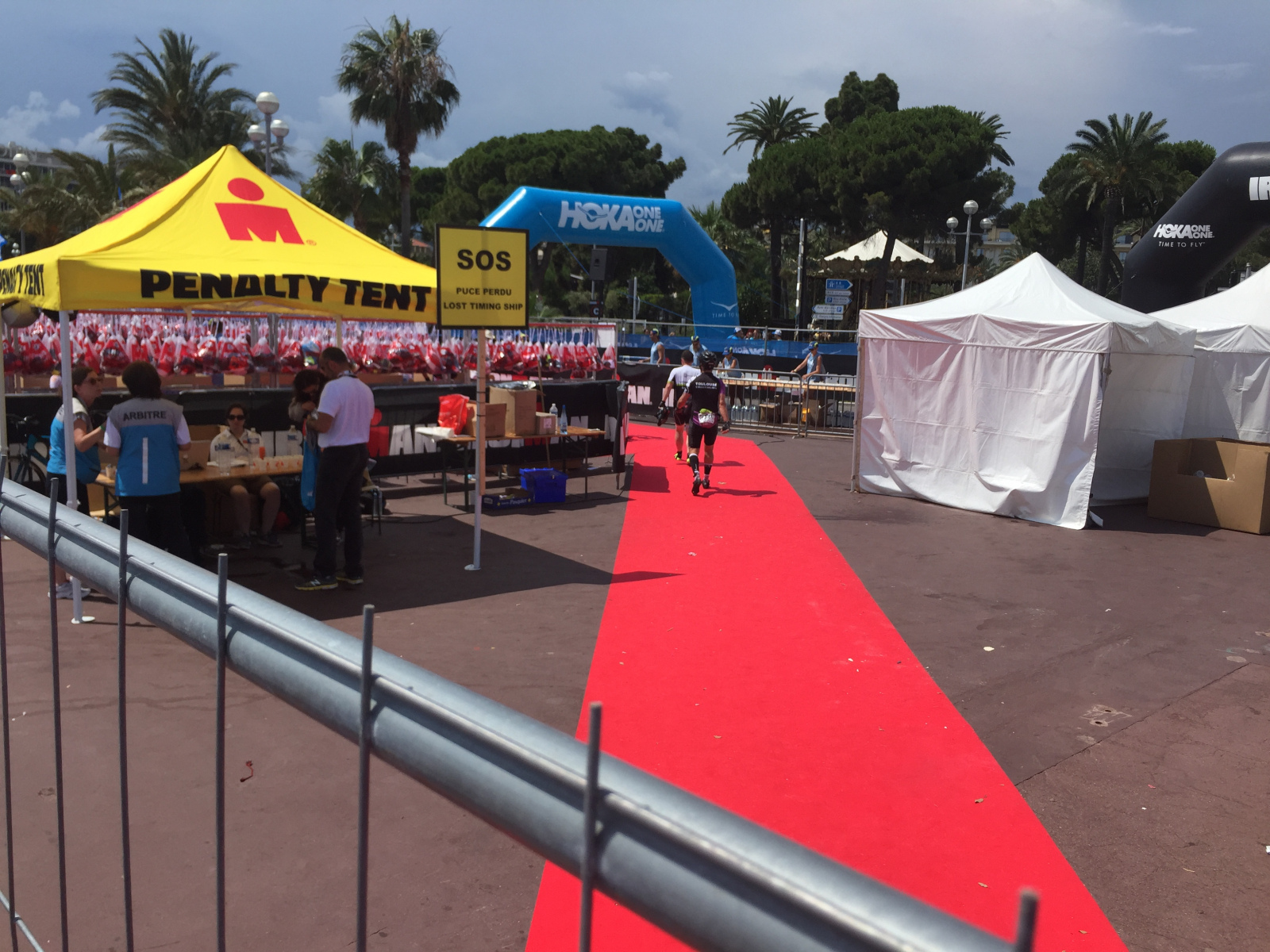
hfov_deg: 61.7
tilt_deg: -9.2
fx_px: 1064
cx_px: 635
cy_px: 476
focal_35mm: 29
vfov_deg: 48.2
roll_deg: -2.9
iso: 32
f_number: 2.2
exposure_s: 1/2825
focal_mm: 4.15
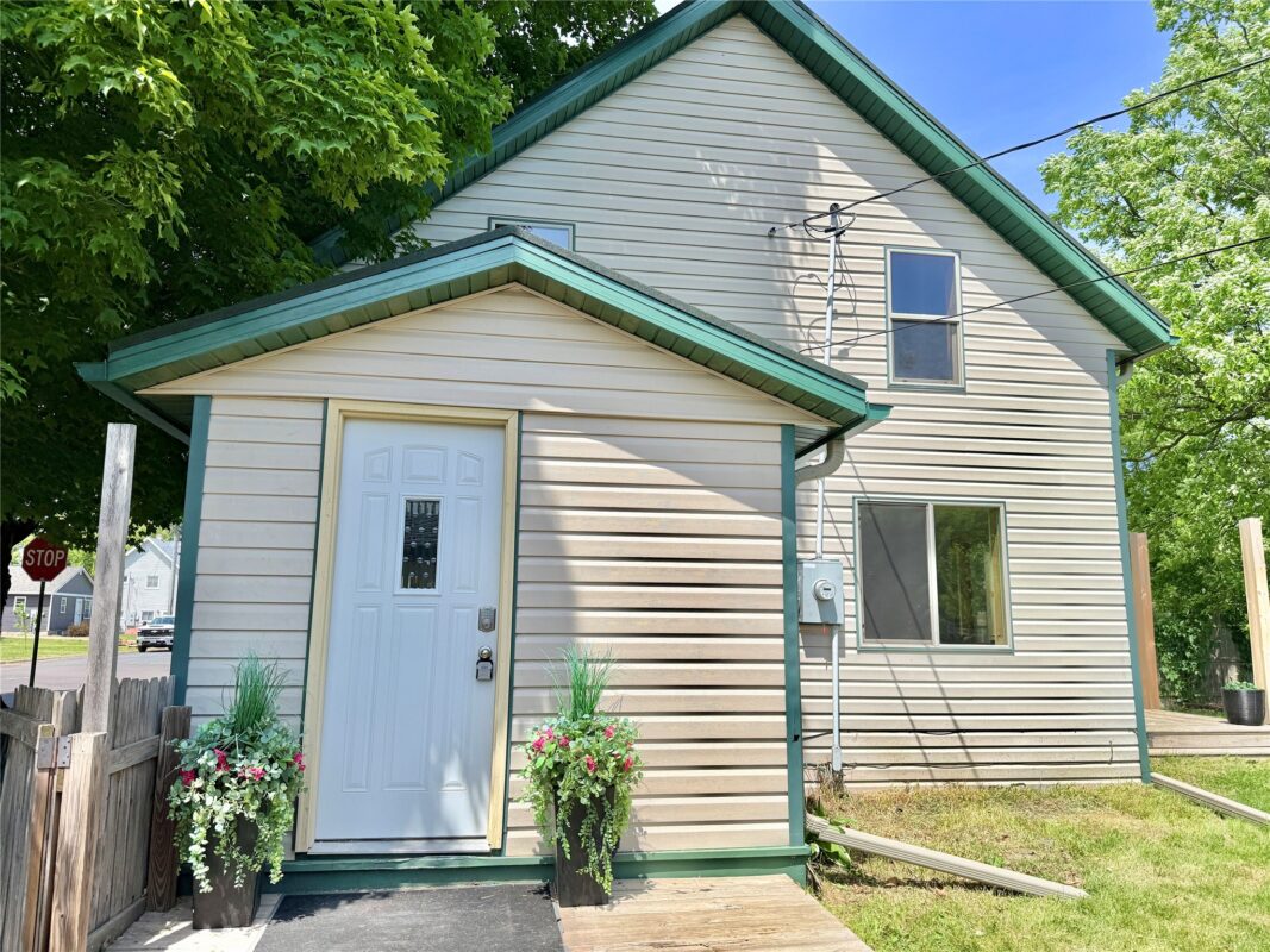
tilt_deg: +9.0
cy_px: 476
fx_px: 880
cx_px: 635
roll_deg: -1.0
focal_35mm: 24
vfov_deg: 56.8
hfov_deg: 71.6
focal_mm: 6.76
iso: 80
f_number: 1.78
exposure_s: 1/4975
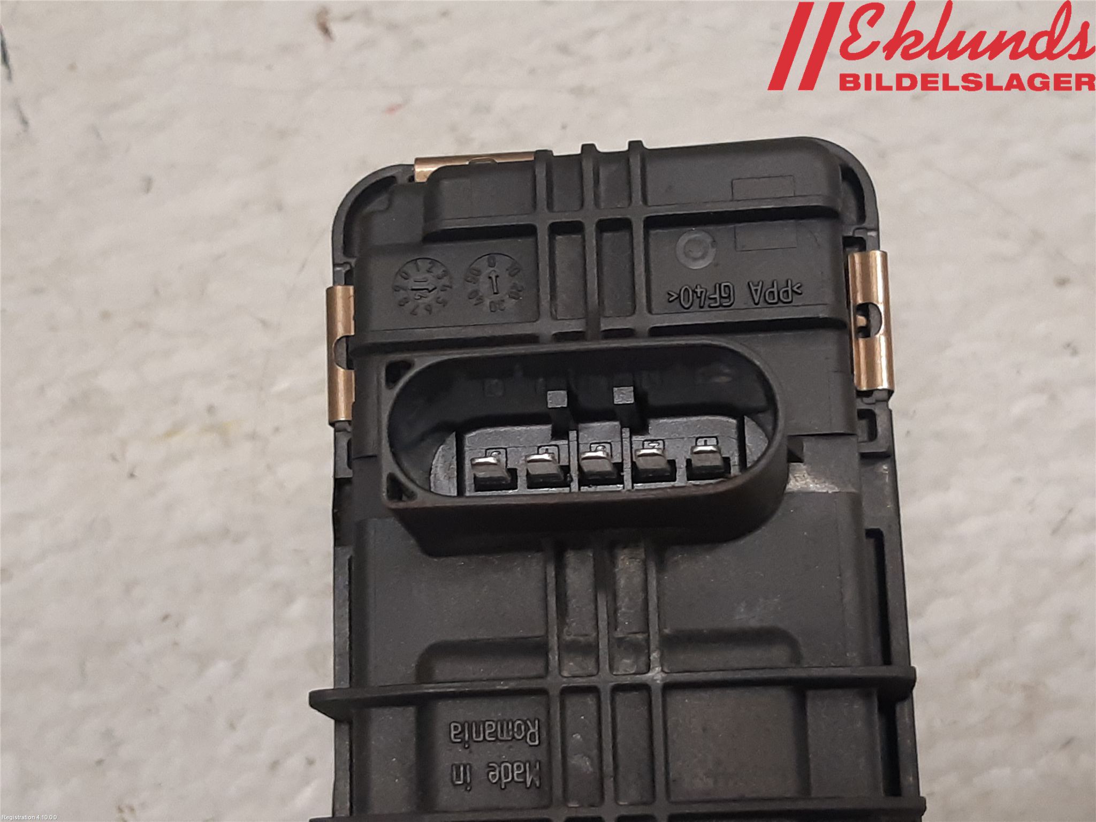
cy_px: 411
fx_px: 823
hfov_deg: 67.3
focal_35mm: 26
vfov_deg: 53.1
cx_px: 548
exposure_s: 1/50
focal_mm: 3.93
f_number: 1.7
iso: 160
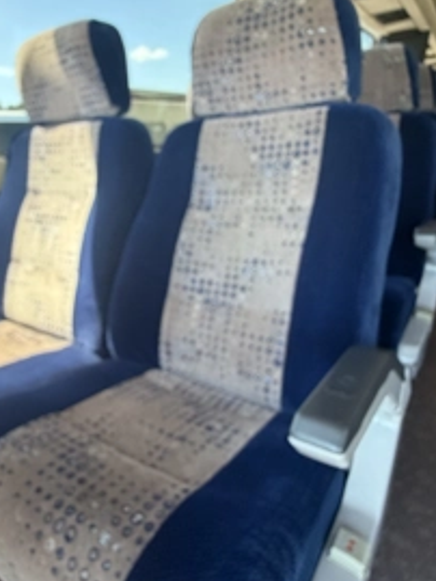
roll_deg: +3.1
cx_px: 136
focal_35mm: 25
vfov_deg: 69.3
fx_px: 420
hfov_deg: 53.5
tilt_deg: -15.7
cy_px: 268
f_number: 2.2
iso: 320
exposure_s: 1/79
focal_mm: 2.22
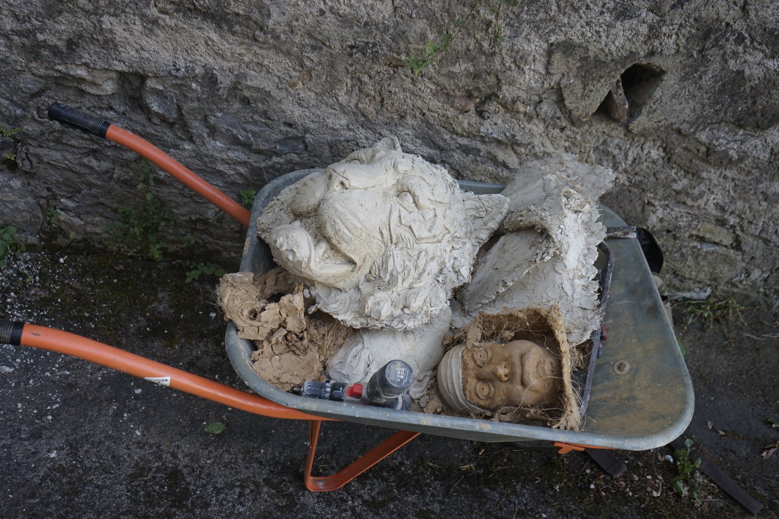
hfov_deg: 60.3
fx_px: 671
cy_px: 260
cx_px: 390
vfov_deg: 42.3
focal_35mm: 31
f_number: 4
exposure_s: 1/160
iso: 640
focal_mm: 31
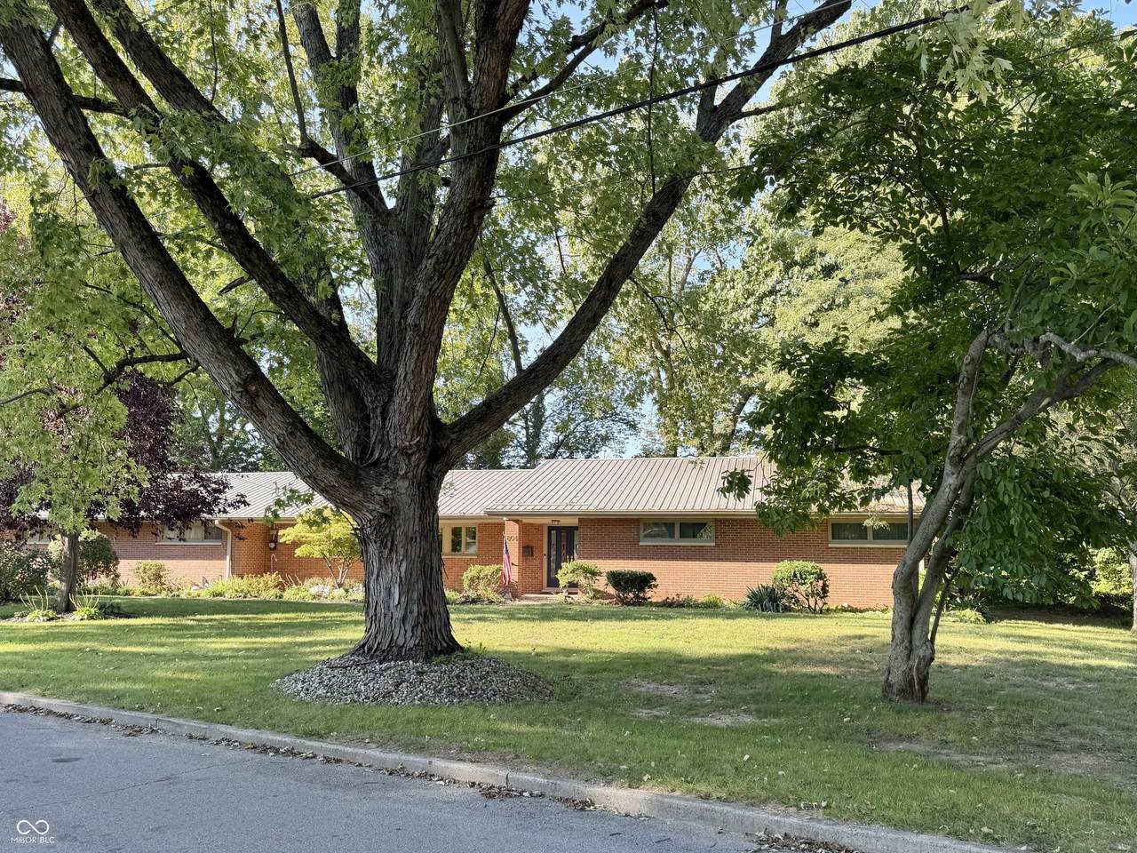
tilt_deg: +6.6
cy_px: 426
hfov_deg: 71.6
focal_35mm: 24
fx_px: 788
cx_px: 568
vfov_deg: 56.8
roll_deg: +2.7
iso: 80
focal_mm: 6.76
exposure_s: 1/521
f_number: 1.78
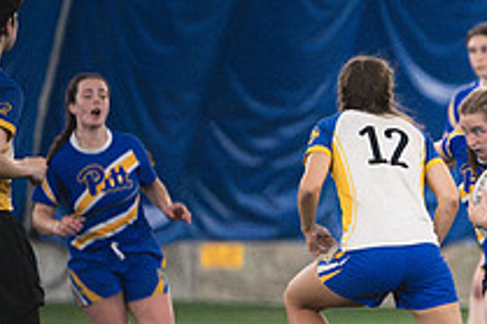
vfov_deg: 1.7
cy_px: 207
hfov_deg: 2.5
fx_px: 11246
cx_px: 671
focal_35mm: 832
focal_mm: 200
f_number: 2.8
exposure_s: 1/640
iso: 12800
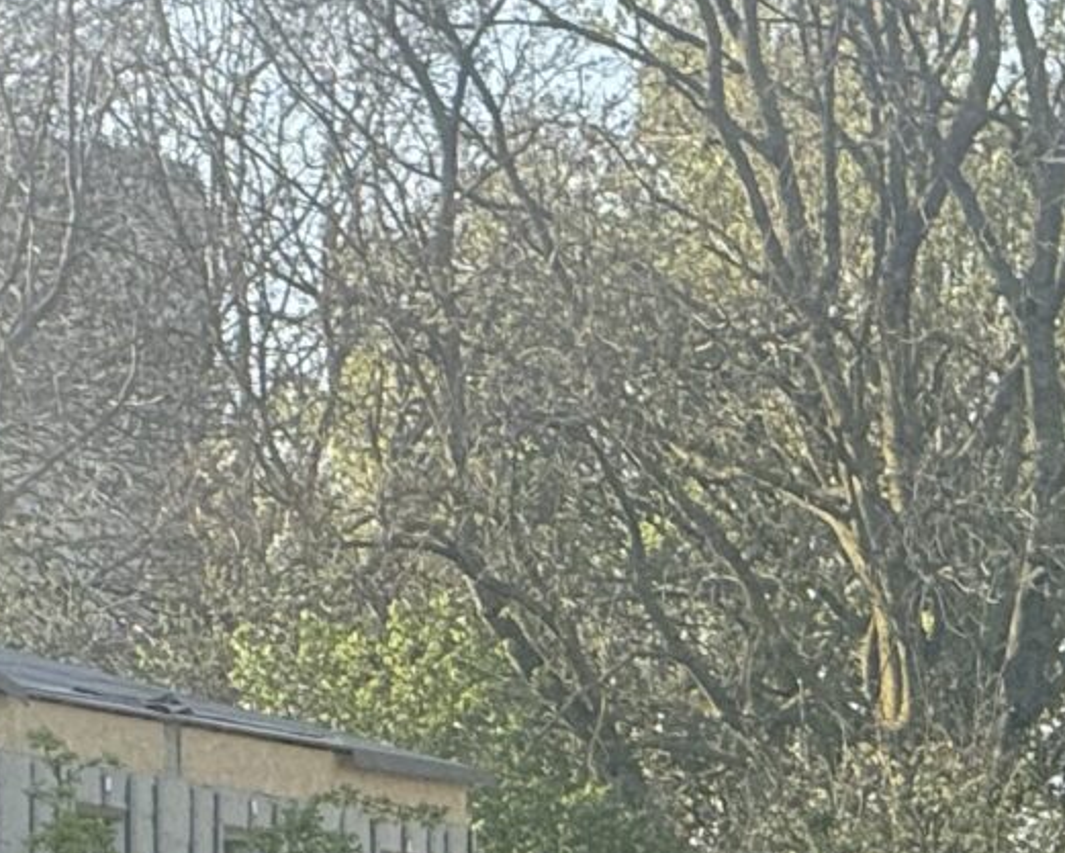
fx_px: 18127
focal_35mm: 575
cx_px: 364
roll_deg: +0.0
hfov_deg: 3.4
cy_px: 1047
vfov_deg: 2.7
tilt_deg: +3.4
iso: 64
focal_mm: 15.66
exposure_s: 1/860
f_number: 2.8
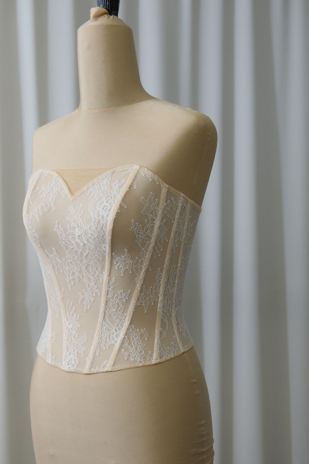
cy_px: 232
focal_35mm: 52
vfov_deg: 37.9
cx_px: 154
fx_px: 676
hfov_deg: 25.8
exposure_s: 1/125
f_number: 4.5
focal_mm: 35
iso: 800
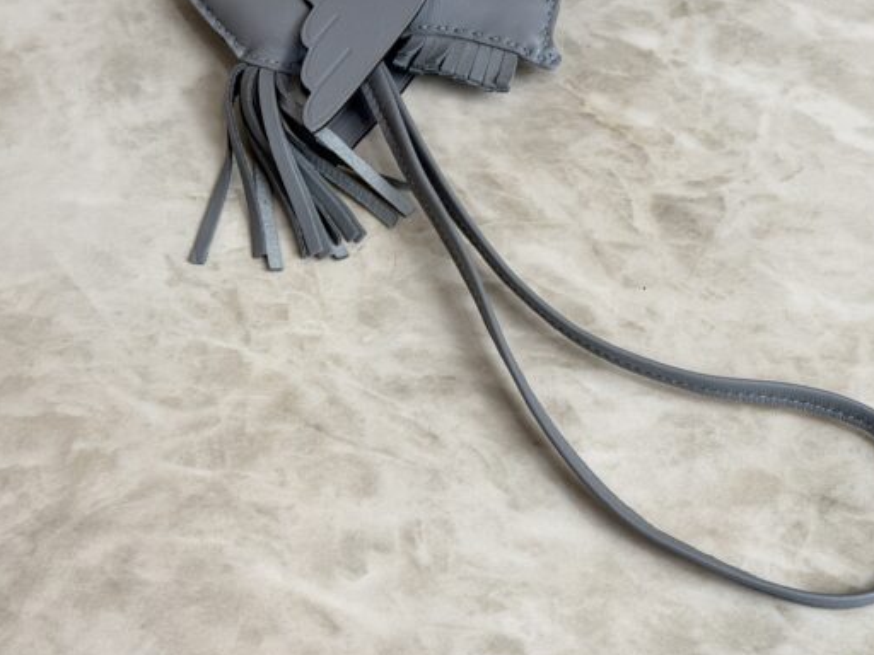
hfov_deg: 26.0
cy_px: 266
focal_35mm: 75
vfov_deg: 19.6
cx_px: 504
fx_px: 1894
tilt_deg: -56.4
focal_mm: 6.76
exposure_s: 1/120
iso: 50
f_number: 1.78
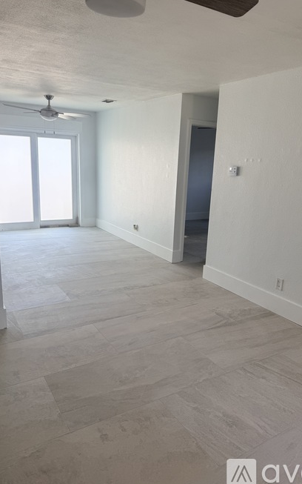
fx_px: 342
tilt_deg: -12.8
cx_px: 161
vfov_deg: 70.4
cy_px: 241
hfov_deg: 47.6
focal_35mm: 26
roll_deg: -3.6
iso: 100
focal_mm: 6.76
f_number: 1.78
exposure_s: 1/262
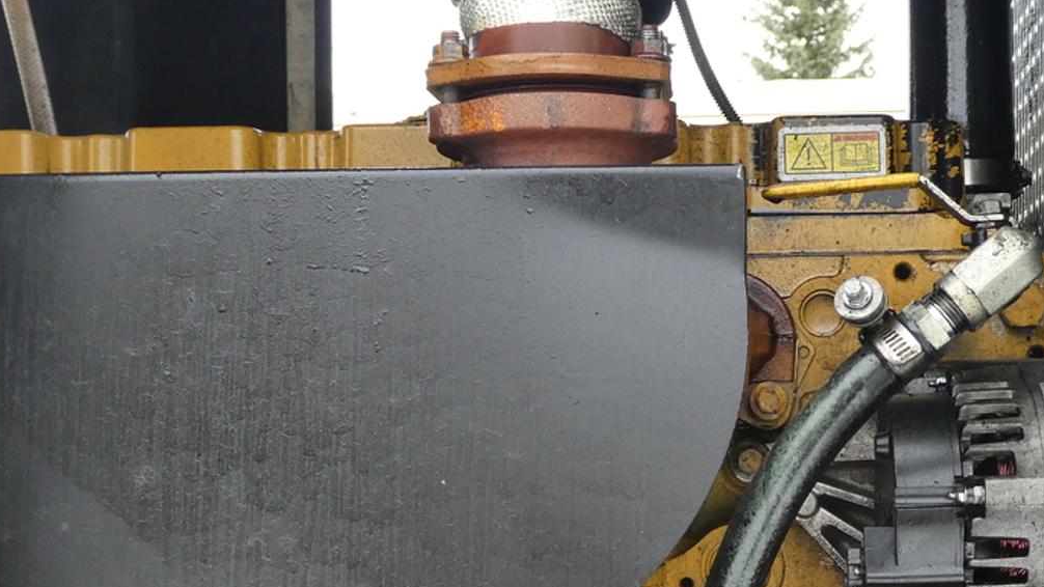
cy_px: 448
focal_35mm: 65
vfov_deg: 18.4
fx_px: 1799
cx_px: 650
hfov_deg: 32.2
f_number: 3.8
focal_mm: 7.2
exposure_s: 1/80
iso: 250
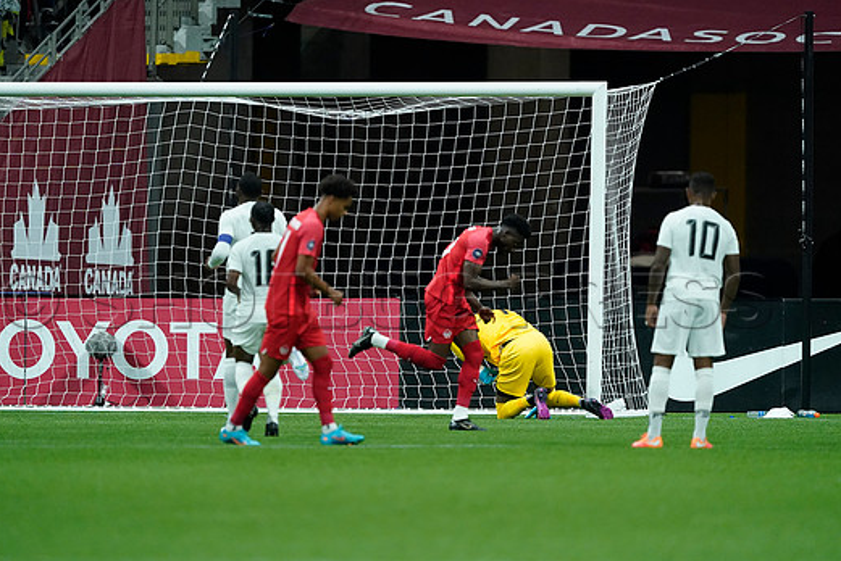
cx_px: 394
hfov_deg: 3.1
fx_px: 15613
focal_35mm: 668
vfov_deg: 2.1
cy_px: 285
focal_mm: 600
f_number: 4
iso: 5000
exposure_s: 1/2000
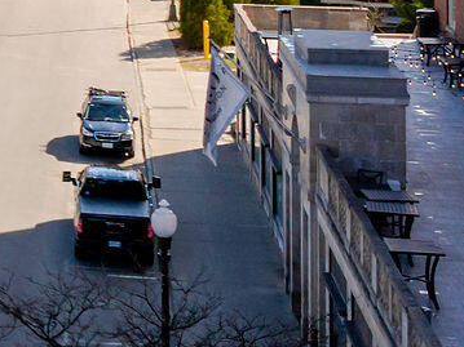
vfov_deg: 10.8
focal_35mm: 137
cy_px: 36
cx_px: -540
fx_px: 1836
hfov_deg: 12.3
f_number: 4
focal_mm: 12.29
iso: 100
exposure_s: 1/1000
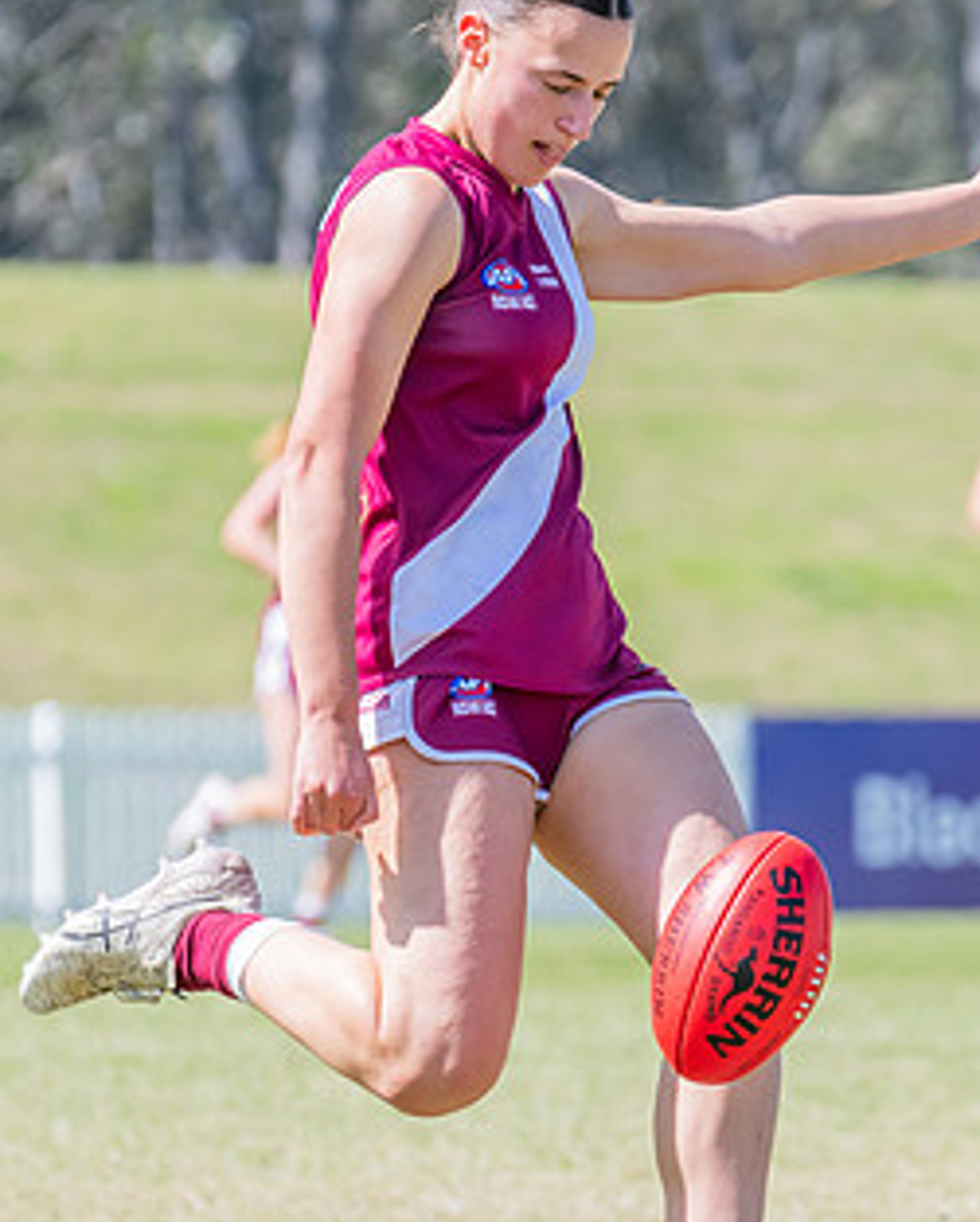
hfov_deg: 2.2
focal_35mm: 694
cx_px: 709
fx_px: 25124
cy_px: 698
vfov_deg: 2.8
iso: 800
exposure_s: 1/1250
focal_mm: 310
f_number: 9
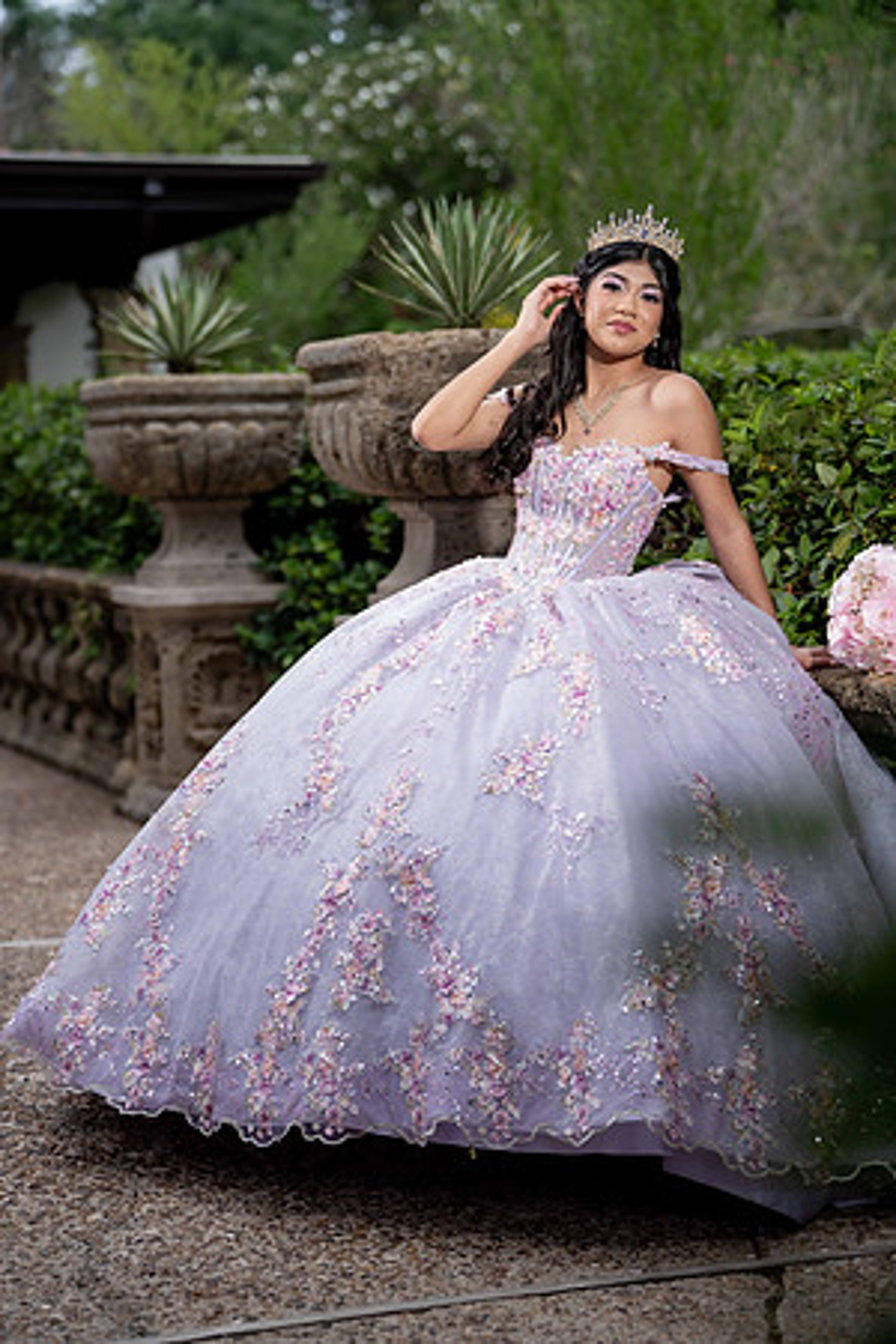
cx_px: 448
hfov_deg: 18.7
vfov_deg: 27.7
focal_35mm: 73
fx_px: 2725
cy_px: 672
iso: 80
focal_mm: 73
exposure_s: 1/1000
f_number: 2.5
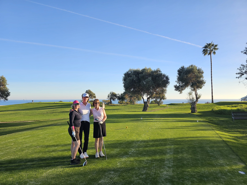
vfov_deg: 58.9
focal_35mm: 23
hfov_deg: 73.9
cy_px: 92
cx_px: 124
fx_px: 164
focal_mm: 6.3
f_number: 1.7
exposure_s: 1/465
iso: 16
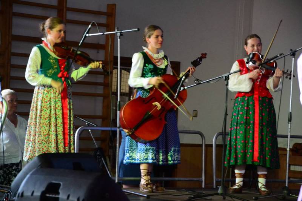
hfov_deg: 13.0
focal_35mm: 158
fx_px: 1321
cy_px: 100
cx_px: 151
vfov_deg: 8.7
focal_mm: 105
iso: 3200
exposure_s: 1/50
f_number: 5.6
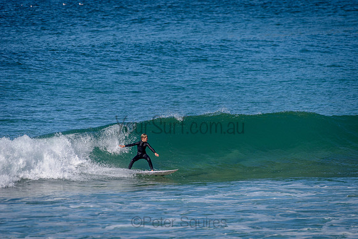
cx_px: 179
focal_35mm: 500
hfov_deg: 4.1
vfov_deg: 2.8
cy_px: 120
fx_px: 4973
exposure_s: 1/2000
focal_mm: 500
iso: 125
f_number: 5.6
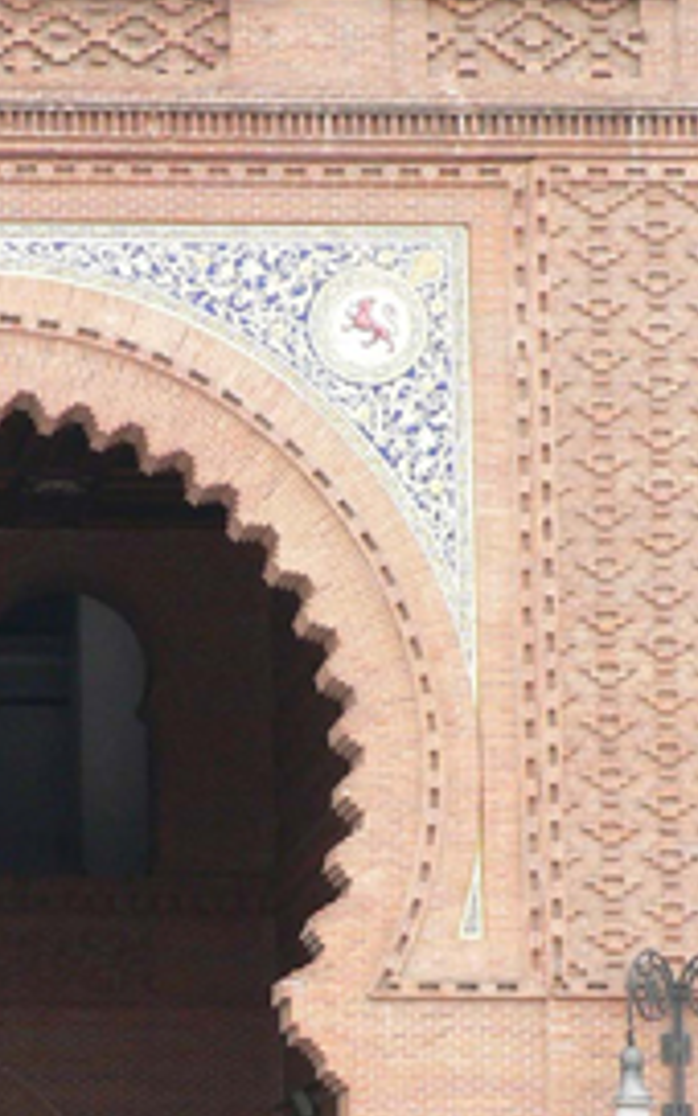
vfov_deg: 11.2
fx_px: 5692
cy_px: 767
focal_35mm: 187
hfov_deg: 7.0
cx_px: -115
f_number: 4
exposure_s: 1/100
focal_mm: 10.5
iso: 100
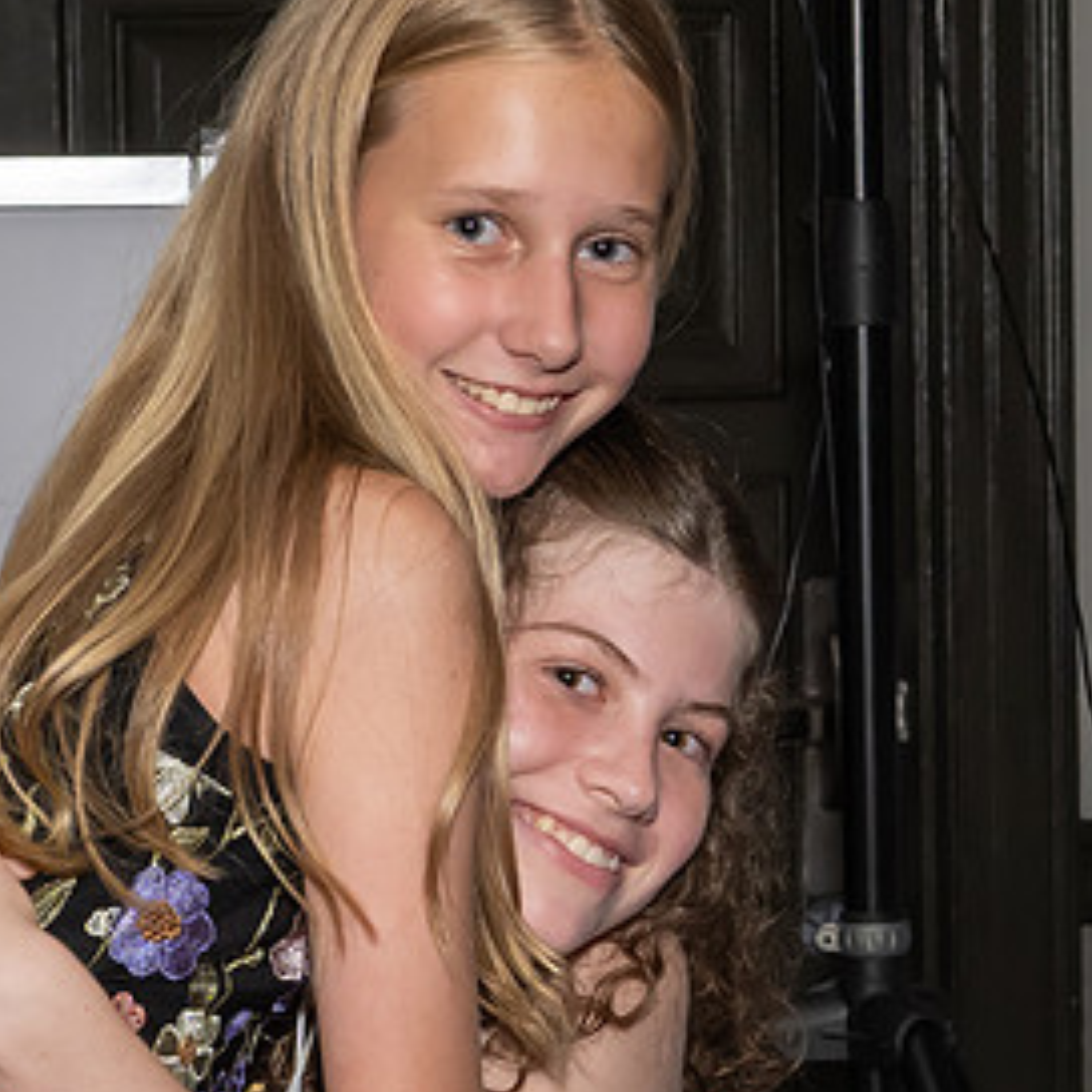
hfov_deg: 10.7
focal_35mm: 163
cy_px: 632
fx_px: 5818
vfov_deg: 10.7
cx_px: 573
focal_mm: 32
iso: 1000
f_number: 7.1
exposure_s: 1/250
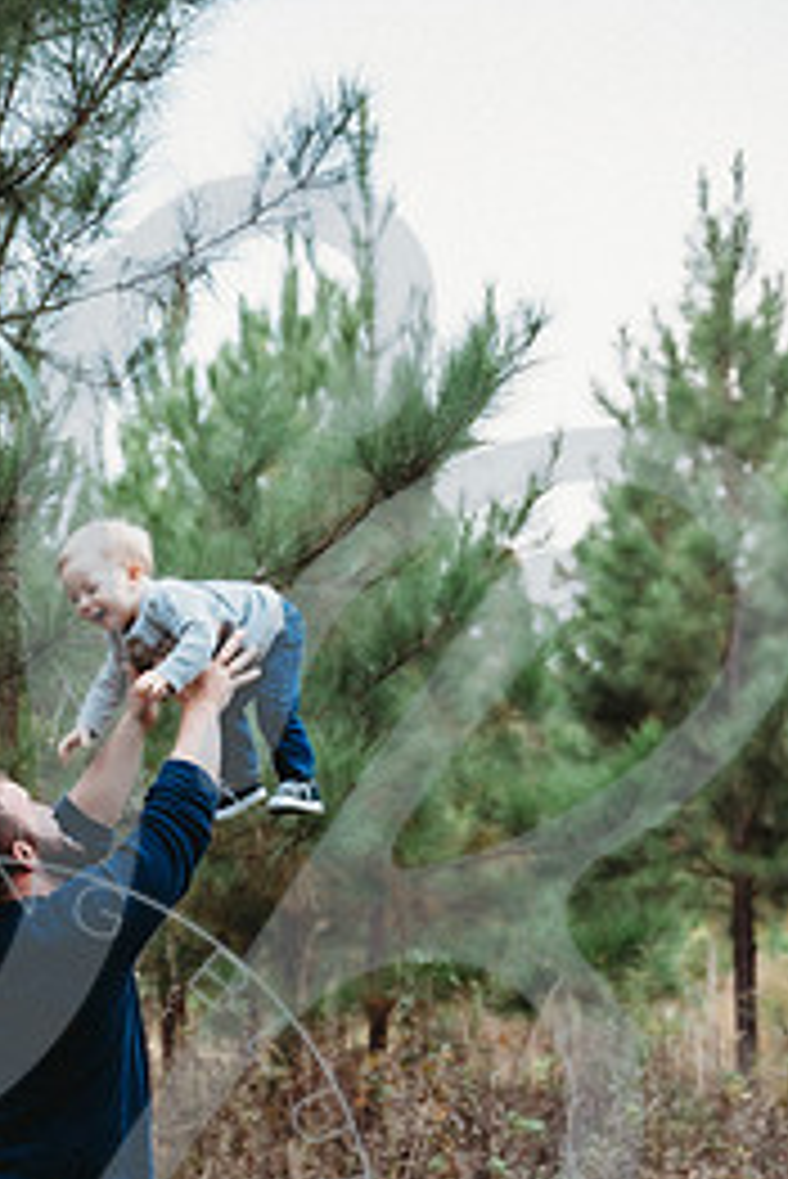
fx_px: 1803
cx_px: 167
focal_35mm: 55
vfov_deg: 35.2
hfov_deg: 24.3
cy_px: 932
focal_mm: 32
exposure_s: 1/250
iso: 400
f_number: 2.8
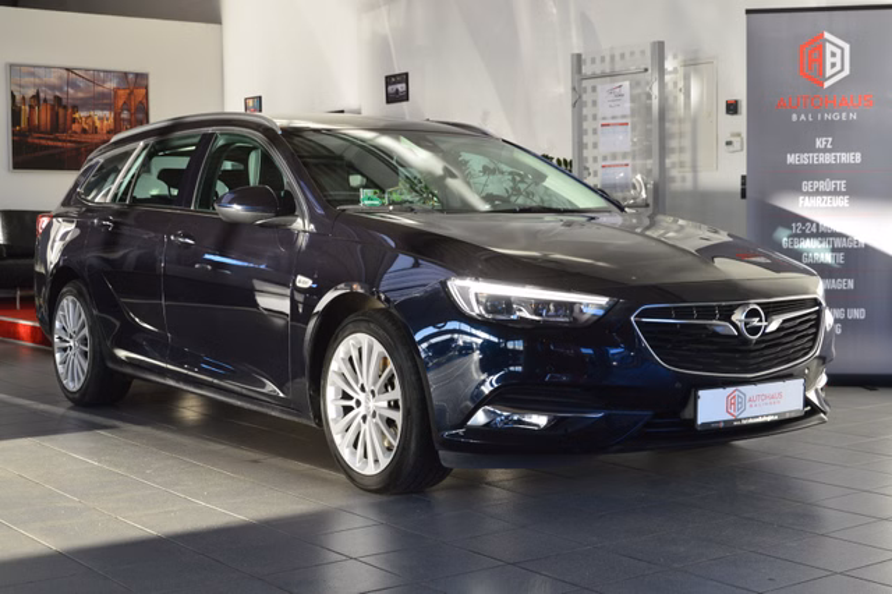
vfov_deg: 25.7
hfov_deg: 37.9
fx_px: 1300
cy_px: 297
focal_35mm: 52
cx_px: 446
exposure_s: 1/80
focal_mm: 35
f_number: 8
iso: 400
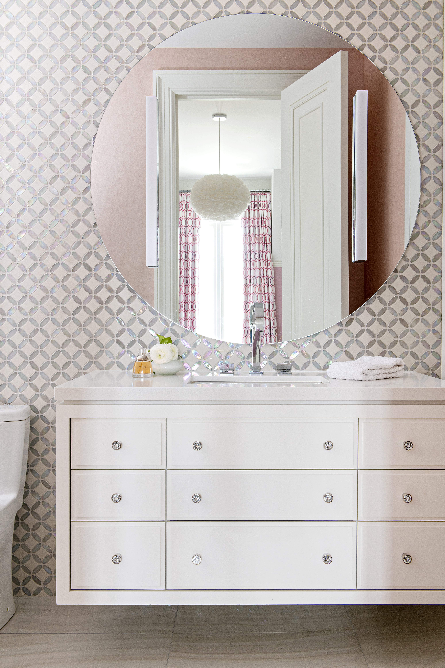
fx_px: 705
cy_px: 334
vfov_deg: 50.7
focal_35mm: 38
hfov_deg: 35.0
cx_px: 222
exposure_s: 1/2.5
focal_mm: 38
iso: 400
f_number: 11
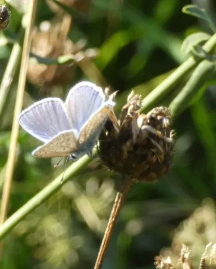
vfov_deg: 6.8
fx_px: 2268
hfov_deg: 5.5
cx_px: 102
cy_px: 135
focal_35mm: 284
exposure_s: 1/80
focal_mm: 38.9
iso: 160
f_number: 5.5
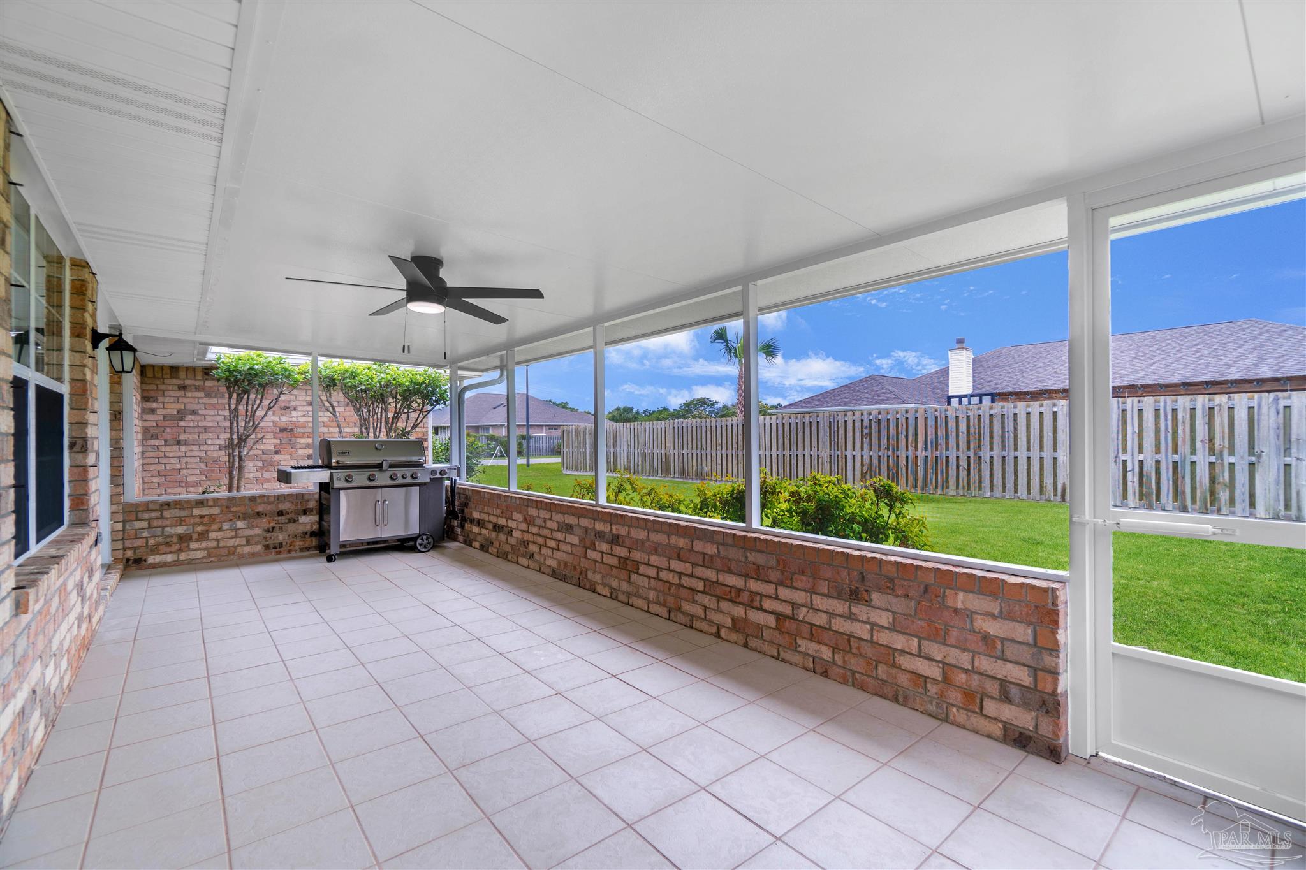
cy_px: 435
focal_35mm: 15
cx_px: 653
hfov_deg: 100.4
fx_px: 544
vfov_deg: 77.3
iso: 100
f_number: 5.6
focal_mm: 10
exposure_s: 1/125
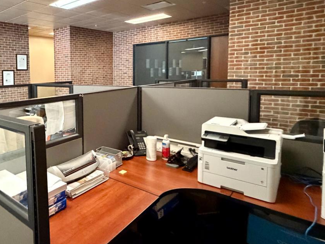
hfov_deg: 62.6
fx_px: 235
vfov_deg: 54.3
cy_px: 92
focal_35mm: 25
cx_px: 58
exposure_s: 1/60
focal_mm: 2.22
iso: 1250
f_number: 2.2
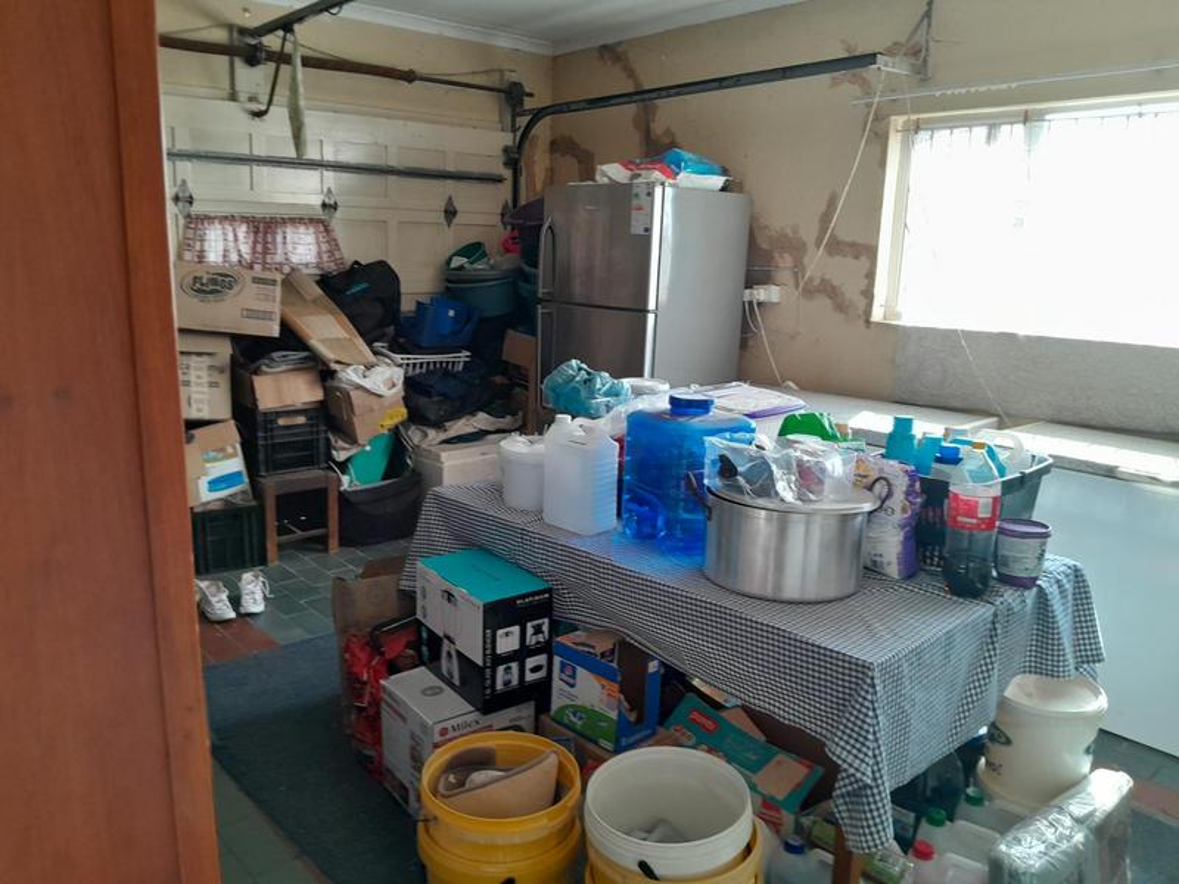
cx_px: 590
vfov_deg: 53.1
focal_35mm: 26
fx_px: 886
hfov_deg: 67.3
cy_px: 442
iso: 160
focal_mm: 3.98
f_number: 1.8
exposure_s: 1/60
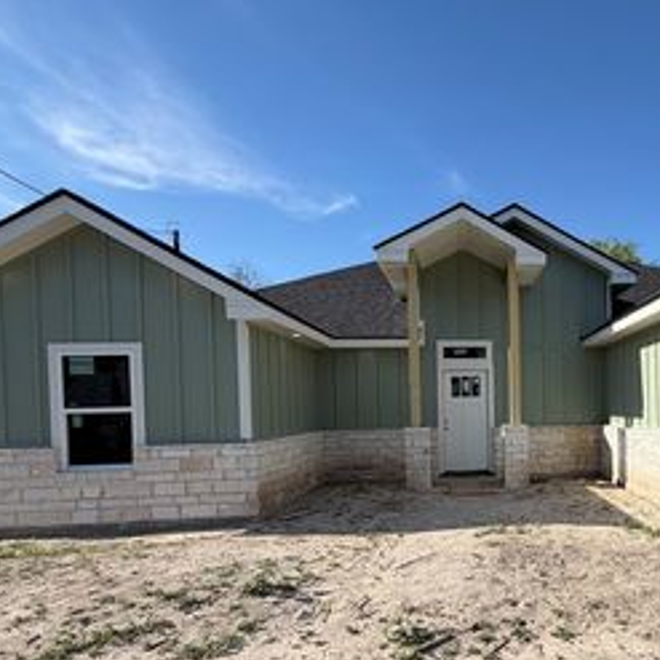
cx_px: 526
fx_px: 539
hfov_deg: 58.2
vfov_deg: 62.0
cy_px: 416
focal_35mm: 25
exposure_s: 1/770
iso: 20
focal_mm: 2.22
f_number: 2.2
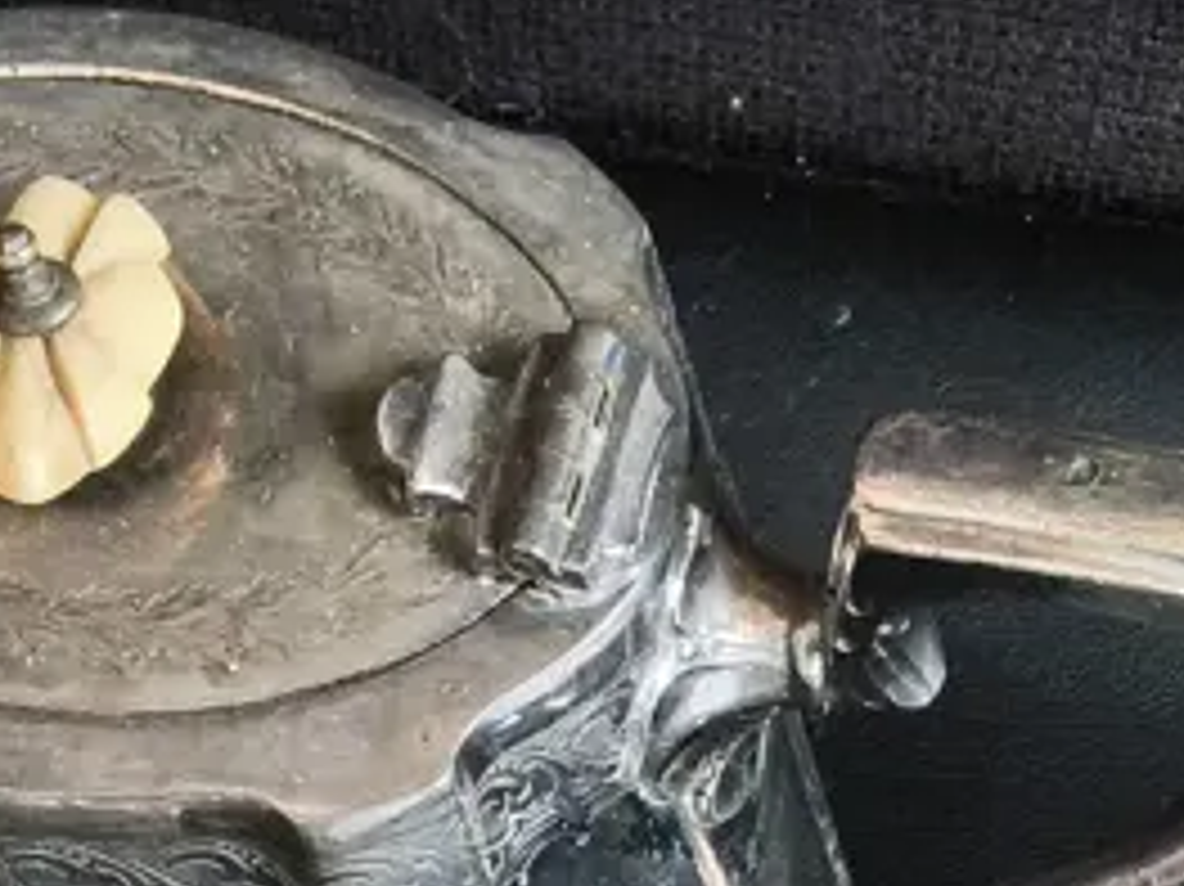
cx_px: 927
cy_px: 1507
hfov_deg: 18.6
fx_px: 3590
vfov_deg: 13.0
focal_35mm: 105
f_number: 2
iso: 160
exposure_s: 1/100
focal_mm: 2.87
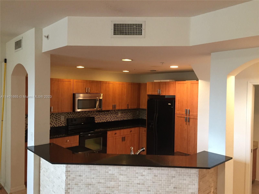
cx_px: 130
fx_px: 217
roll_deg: -1.4
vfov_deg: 48.2
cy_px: 97
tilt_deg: +0.3
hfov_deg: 61.7
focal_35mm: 29
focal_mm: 4.15
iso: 200
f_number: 2.2
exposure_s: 1/30
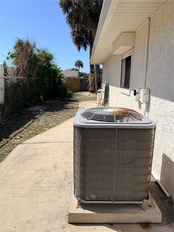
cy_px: 116
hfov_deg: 56.8
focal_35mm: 24
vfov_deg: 71.6
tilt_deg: -12.6
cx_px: 87
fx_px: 161
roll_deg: +0.0
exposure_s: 1/6173
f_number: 1.78
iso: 80
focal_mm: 6.76
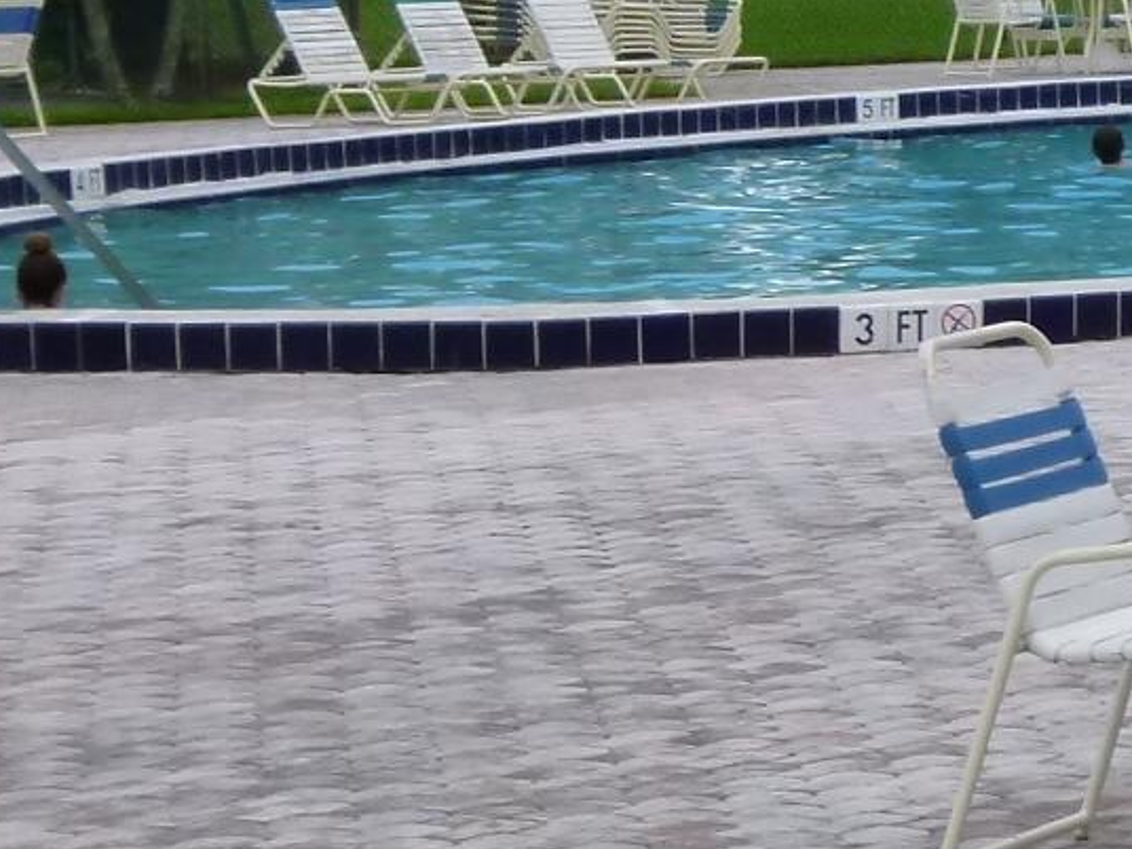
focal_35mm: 196
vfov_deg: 7.6
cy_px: 65
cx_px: 2101
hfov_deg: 9.6
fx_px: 6410
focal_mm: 7.4
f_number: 3.8
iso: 160
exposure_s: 1/640
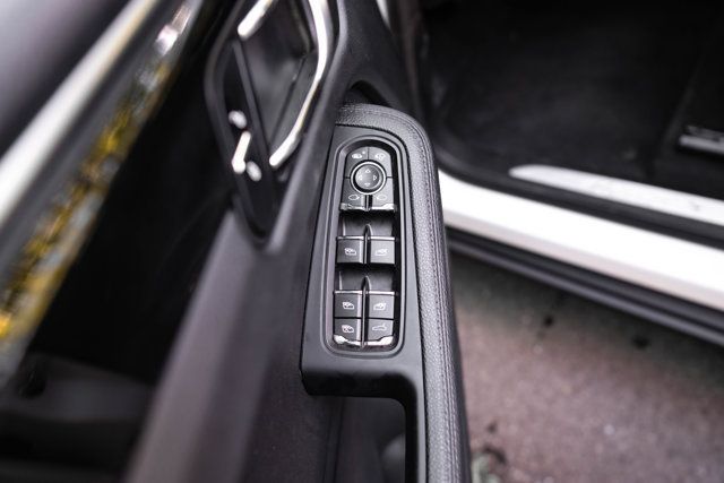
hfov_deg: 73.7
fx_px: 483
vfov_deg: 53.2
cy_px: 242
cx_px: 362
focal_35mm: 24
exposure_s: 1/160
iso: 1000
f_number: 3.2
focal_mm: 24
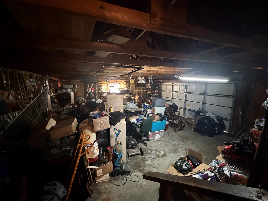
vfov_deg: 85.7
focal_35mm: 14
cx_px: 134
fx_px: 108
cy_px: 100
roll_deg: +0.4
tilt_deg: -7.5
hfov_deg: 102.1
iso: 1250
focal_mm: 2.22
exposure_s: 1/30
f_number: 2.2
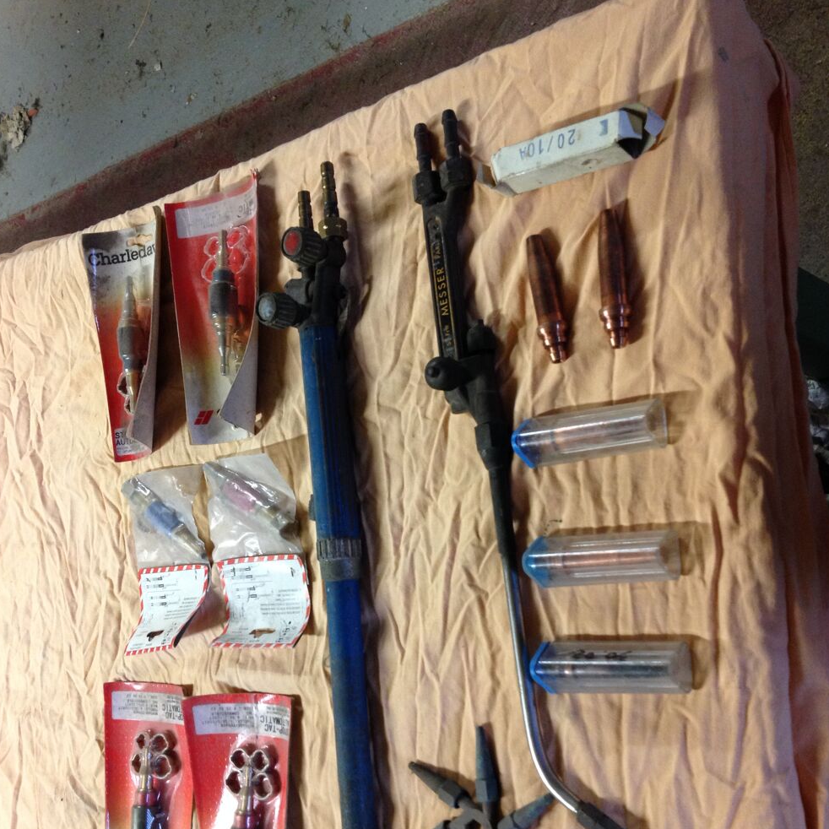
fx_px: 1138
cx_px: 411
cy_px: 493
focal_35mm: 42
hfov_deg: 40.0
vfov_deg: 39.9
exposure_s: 1/20
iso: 125
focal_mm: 4.28
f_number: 2.4
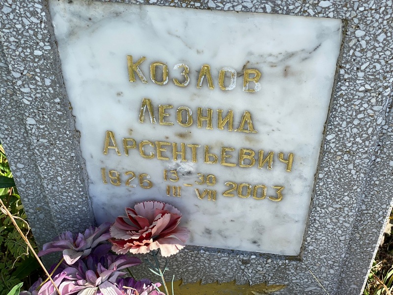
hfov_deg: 36.8
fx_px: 590
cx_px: 196
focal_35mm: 52
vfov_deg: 28.0
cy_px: 148
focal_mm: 6
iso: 20
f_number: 2
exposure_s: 1/533
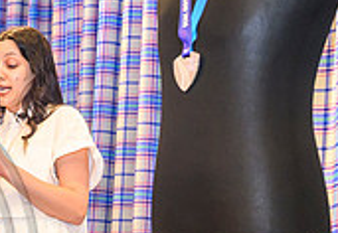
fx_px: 930
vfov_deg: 14.0
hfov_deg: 18.1
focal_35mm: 98
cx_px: -186
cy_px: 262
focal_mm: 24
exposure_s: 1/125
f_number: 3.2
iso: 4000
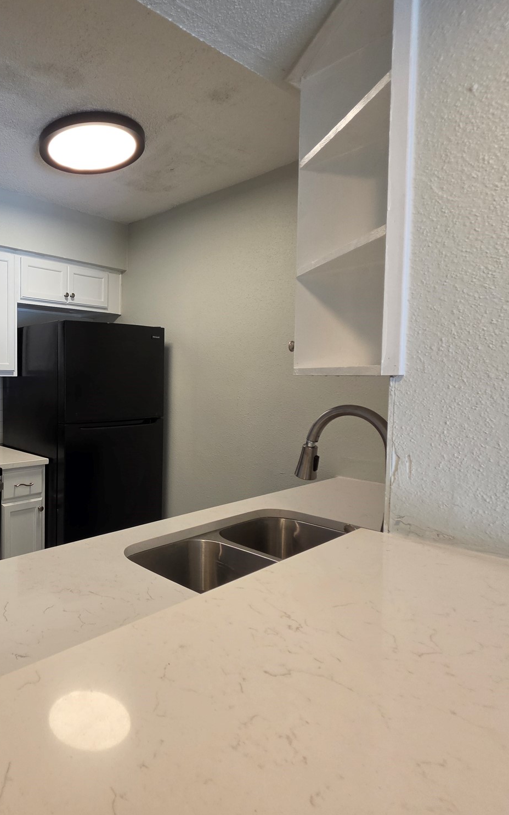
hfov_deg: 54.5
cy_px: 407
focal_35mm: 19
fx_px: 422
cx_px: 54
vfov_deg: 88.0
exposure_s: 1/120
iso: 125
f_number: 1.9
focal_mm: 2.2
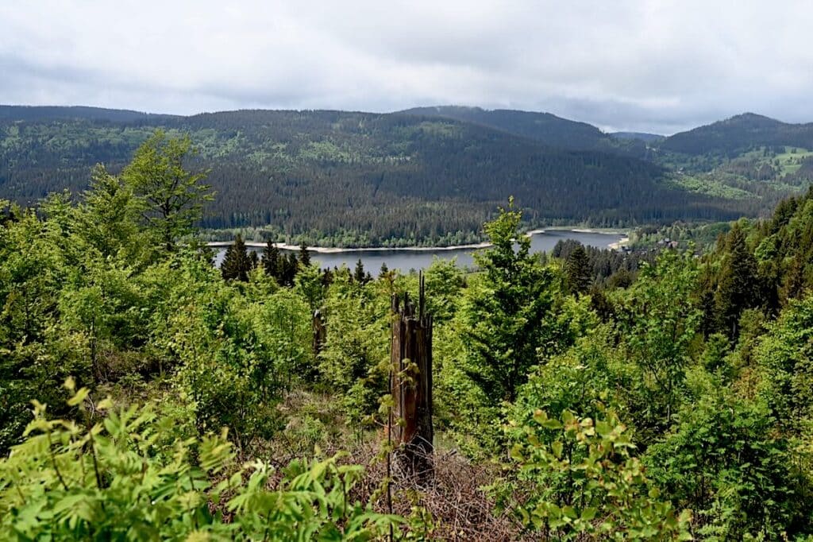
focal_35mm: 34
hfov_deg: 55.1
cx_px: 406
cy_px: 271
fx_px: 779
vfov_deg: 38.3
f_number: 6.3
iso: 100
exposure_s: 1/320
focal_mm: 34.5
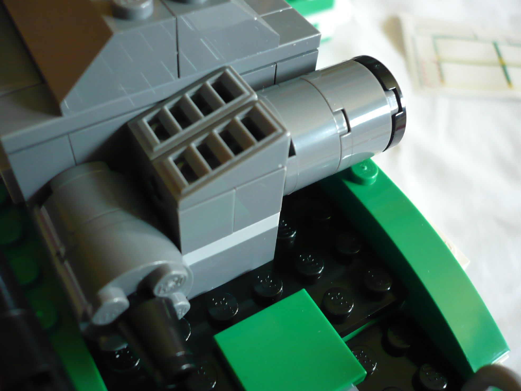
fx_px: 527
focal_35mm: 35
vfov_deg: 40.7
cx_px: 260
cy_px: 196
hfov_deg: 52.6
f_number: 2.8
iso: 200
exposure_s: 1/30
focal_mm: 5.8
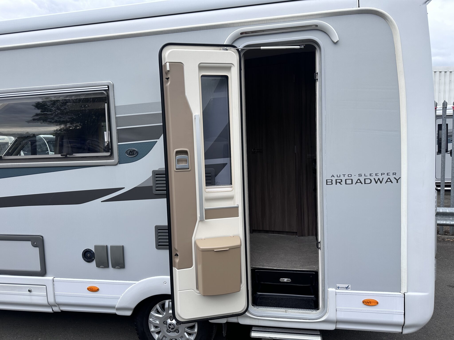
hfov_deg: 71.6
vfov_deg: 56.8
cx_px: 227
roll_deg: +2.0
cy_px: 170
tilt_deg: -3.6
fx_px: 315
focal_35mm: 24
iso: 80
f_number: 1.78
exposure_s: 1/1751
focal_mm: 6.86
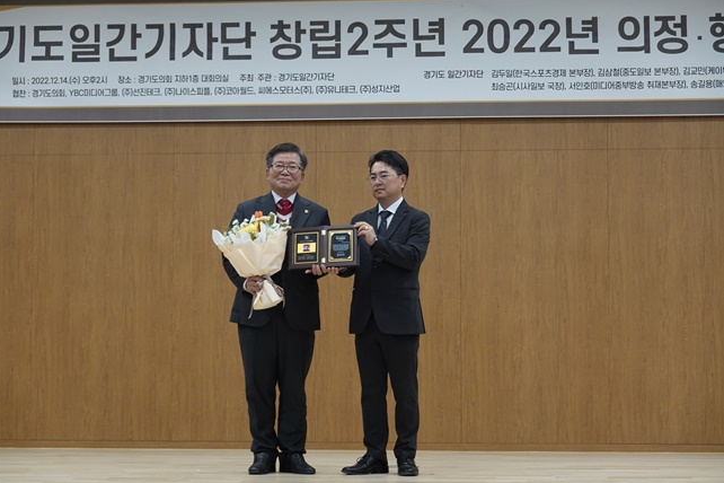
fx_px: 1709
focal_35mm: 85
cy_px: 242
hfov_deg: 23.9
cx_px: 359
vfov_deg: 16.1
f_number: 4
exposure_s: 1/80
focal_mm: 30.85
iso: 800
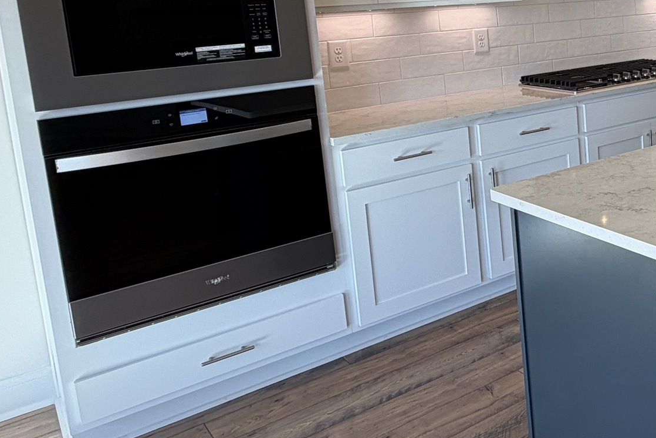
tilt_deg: -7.3
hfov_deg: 39.3
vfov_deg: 32.3
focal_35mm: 40
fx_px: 729
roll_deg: +2.6
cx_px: 728
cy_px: 71
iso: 40
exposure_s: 1/120
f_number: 2.2
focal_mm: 2.22
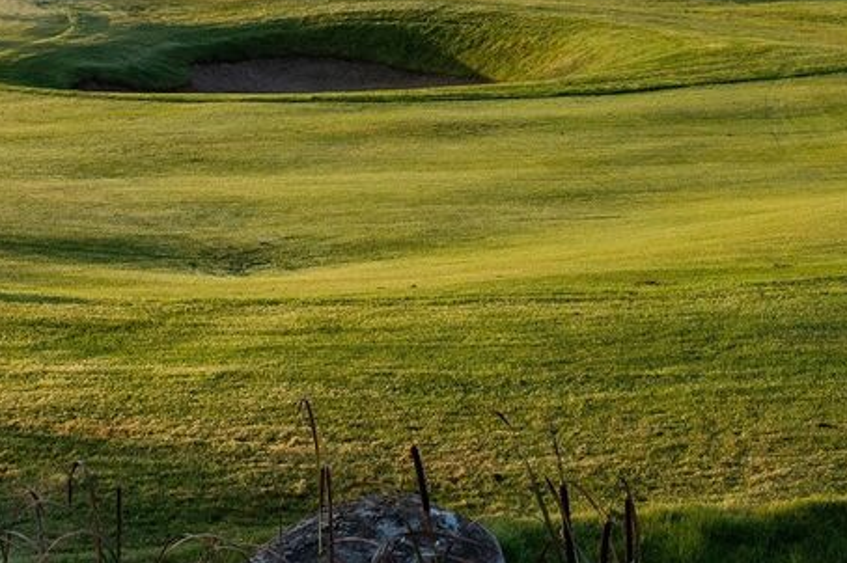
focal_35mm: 127
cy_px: -20
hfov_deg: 16.1
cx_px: 257
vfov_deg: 10.7
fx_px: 2986
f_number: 9
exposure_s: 1/320
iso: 320
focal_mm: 36
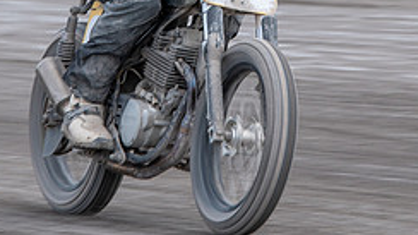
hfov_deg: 3.3
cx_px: 245
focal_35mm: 647
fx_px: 7168
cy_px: -64
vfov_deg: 1.9
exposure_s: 1/250
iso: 200
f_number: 8
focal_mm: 200
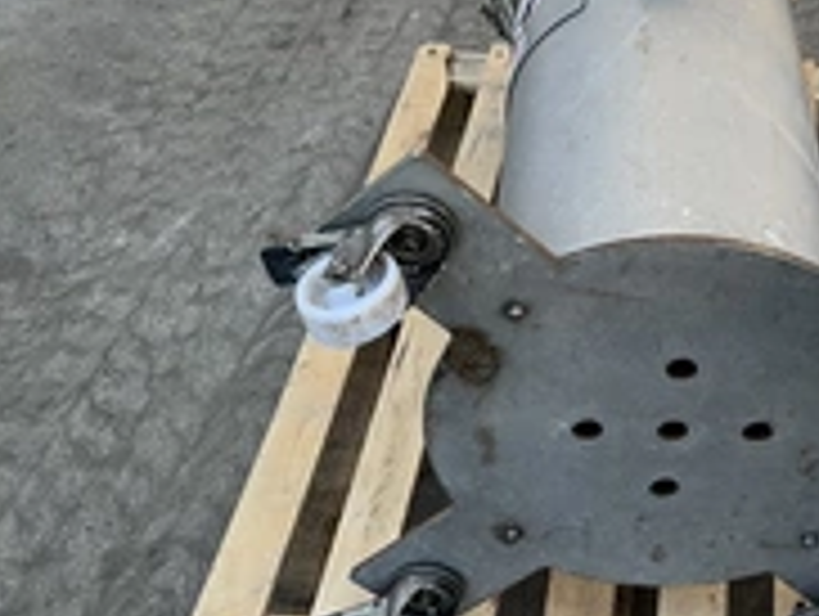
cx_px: 657
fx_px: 1350
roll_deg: -0.9
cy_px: 108
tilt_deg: -31.9
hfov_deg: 32.8
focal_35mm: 57
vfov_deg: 25.2
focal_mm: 5.1
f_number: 1.6
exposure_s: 1/230
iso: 40
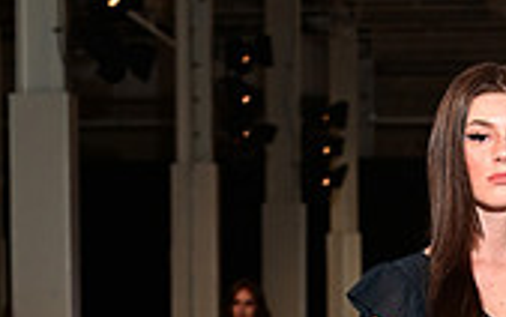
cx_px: 428
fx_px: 3368
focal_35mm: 244
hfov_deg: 8.6
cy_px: 784
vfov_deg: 5.2
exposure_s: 1/125
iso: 1000
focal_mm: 70
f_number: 6.3
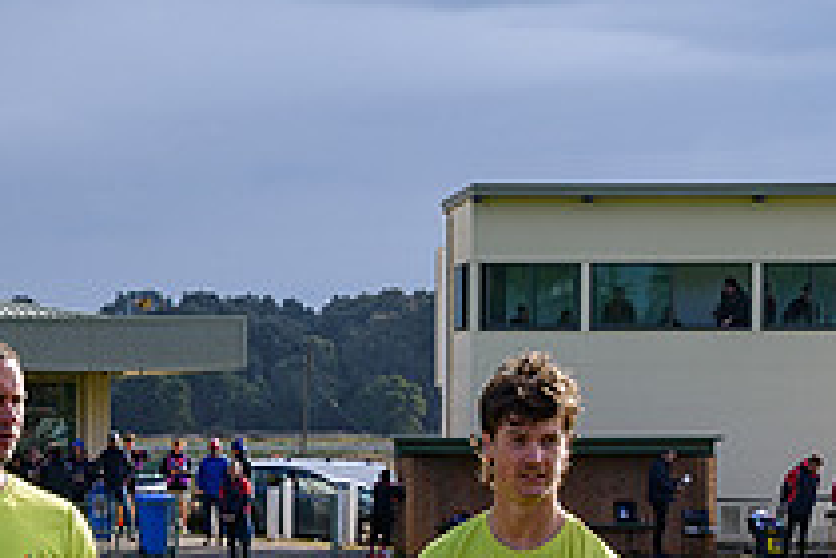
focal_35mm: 183
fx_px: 4249
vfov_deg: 7.5
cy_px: 567
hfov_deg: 11.1
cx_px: 12
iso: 100
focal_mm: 35
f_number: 5.6
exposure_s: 1/320
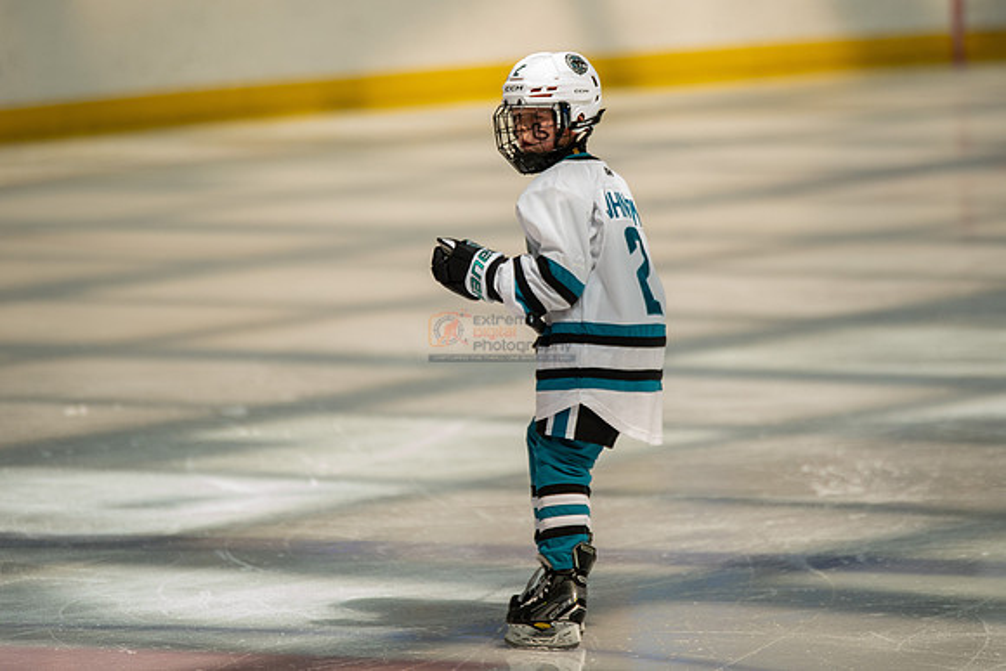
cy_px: 286
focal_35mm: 345
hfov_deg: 6.0
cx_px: 503
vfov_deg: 4.0
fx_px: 9633
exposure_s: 1/4000
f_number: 3.2
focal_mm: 300
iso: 1600
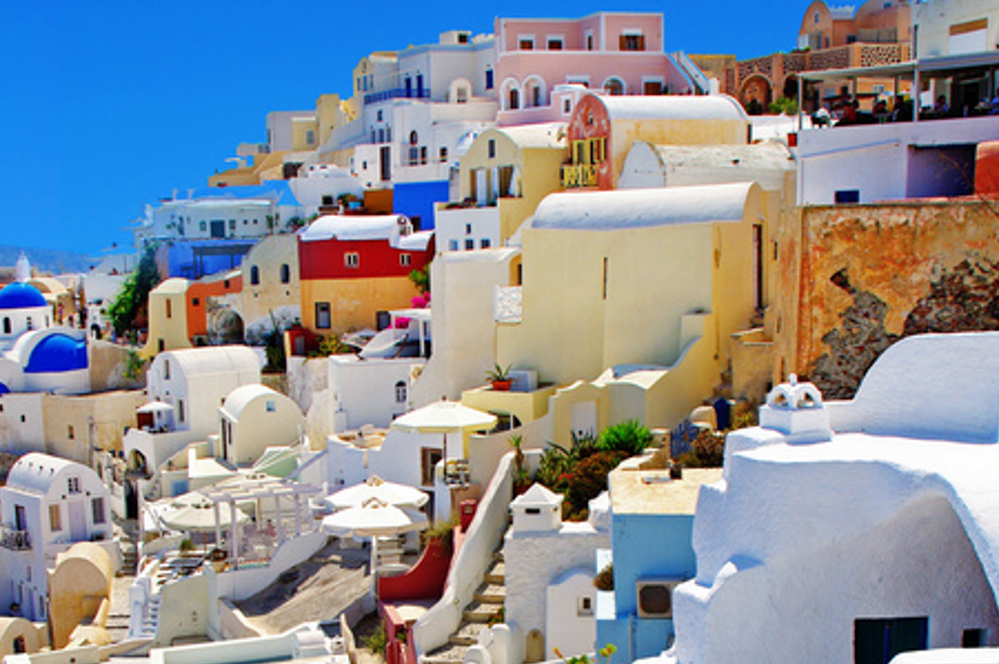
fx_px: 1414
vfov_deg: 26.0
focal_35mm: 51
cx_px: 373
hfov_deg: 38.7
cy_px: 519
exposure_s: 1/250
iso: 200
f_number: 8
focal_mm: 18
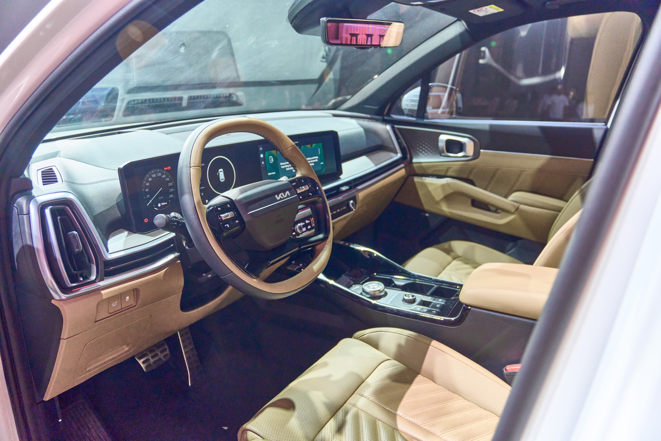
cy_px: 220
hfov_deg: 70.4
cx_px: 330
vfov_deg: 50.4
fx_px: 468
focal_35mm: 26
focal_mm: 17
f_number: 2.8
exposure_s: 1/250
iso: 640
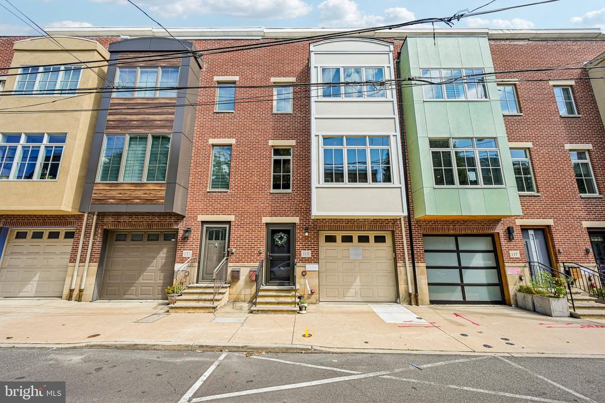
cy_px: 202
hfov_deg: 104.2
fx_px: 235
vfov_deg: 81.2
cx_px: 302
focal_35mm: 14
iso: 100
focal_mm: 14
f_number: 8
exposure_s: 1/100
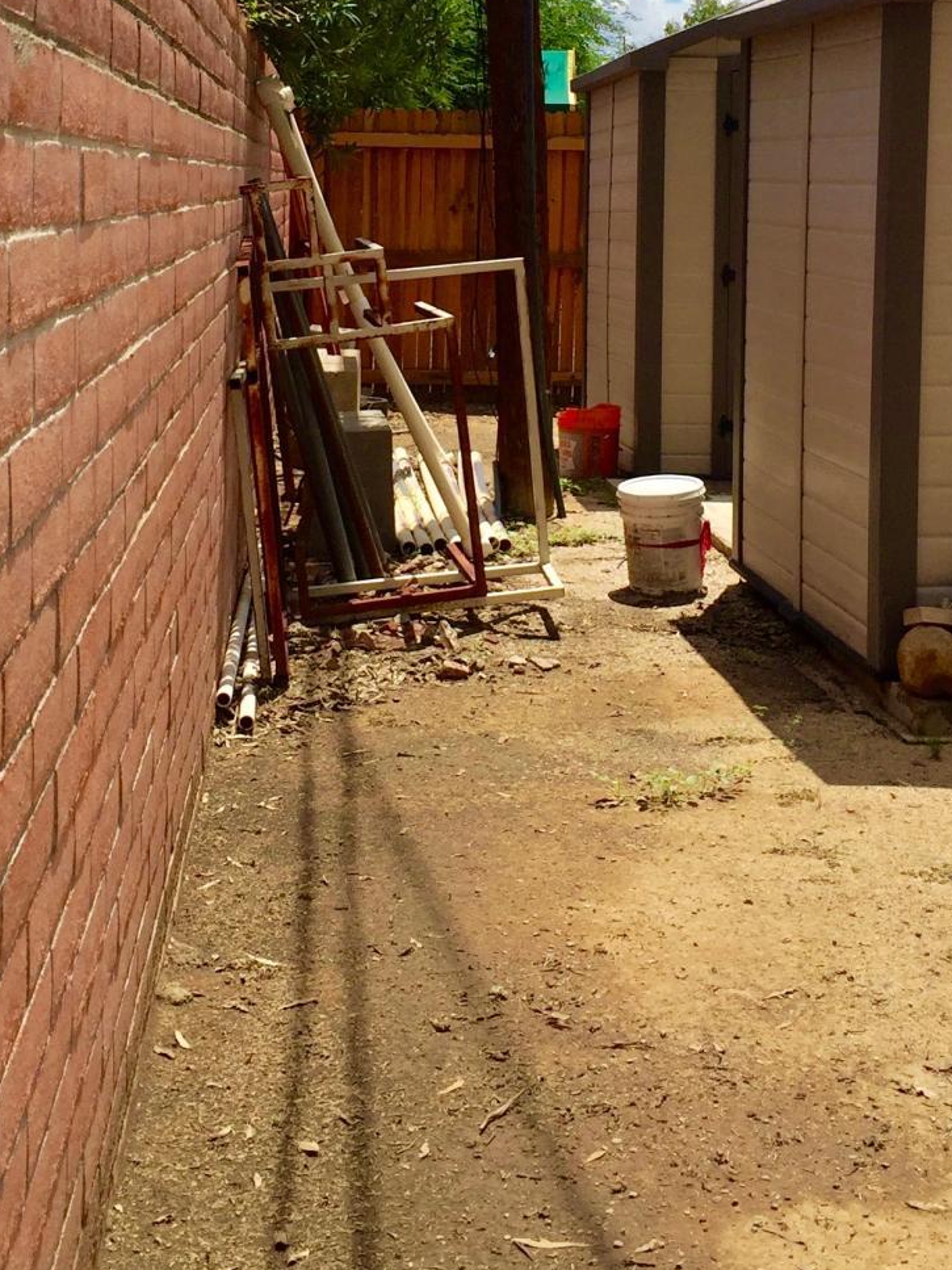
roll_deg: -0.9
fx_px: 2201
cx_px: 465
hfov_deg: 24.4
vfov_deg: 31.6
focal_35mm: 60
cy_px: 307
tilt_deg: -1.9
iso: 32
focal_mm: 4.15
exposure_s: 1/3300
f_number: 2.2
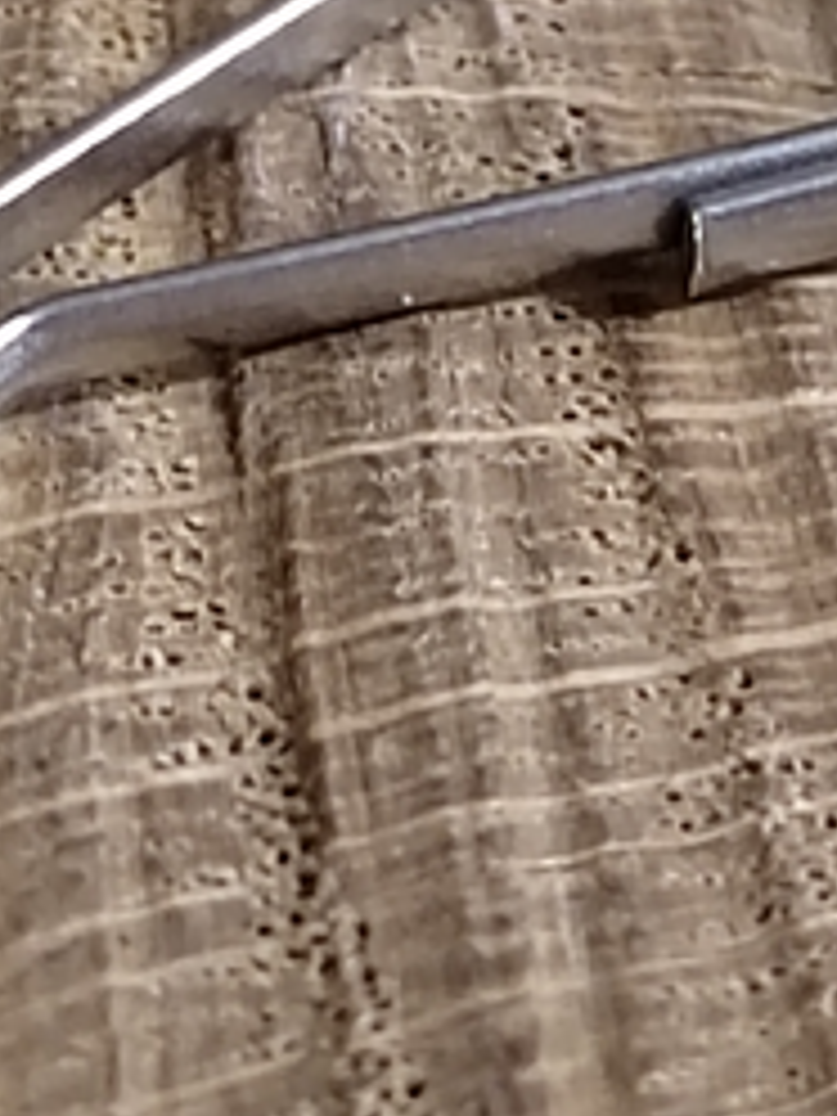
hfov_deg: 8.0
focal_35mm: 185
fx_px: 5964
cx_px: 268
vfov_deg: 10.6
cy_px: 169
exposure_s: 1/50
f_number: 1.9
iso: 4880
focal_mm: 5.52
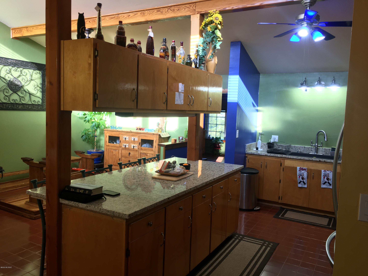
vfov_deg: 48.2
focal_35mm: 29
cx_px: 184
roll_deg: -2.6
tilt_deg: -3.4
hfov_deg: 61.7
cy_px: 138
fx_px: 308
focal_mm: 4.15
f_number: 2.2
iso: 32
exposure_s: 1/60
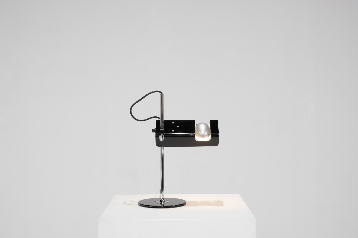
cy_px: 119
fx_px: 527
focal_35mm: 53
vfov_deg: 25.5
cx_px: 179
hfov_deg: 37.5
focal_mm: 35
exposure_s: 1/20
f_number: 8
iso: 400
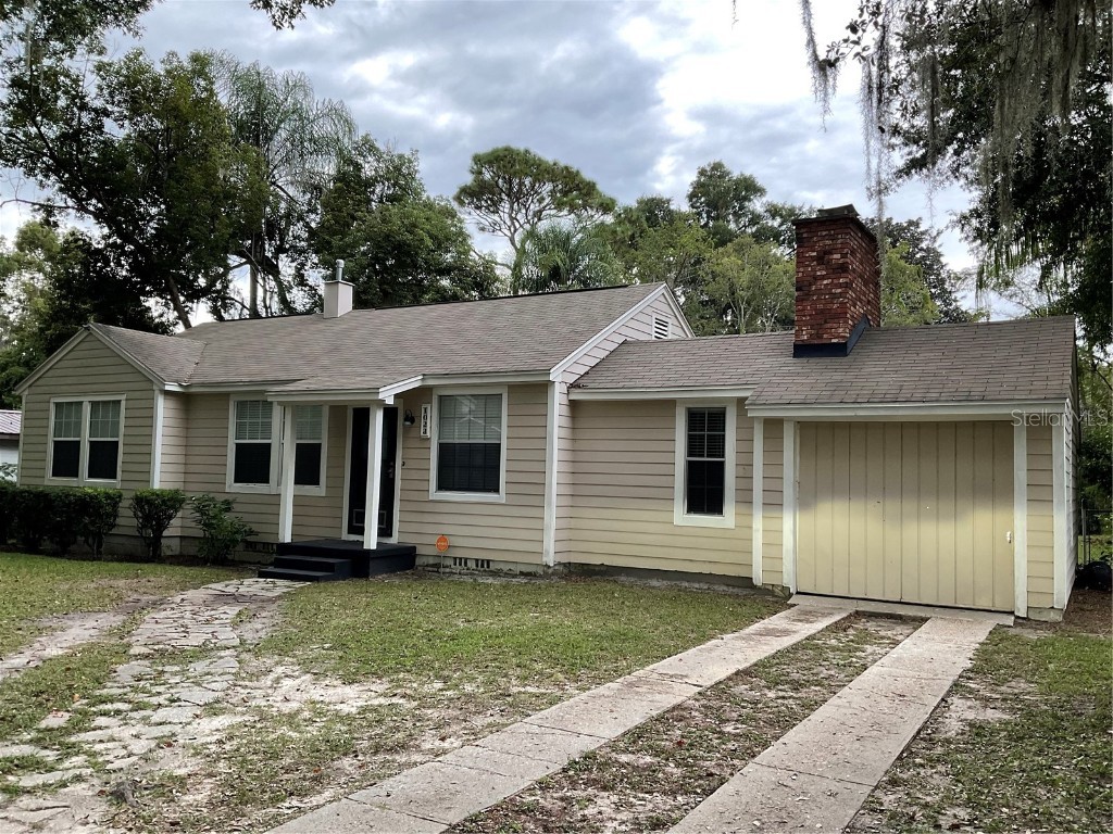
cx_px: 556
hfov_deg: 61.7
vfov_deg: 48.2
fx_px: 932
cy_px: 417
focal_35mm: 29
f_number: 1.8
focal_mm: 3
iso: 32
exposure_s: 1/60
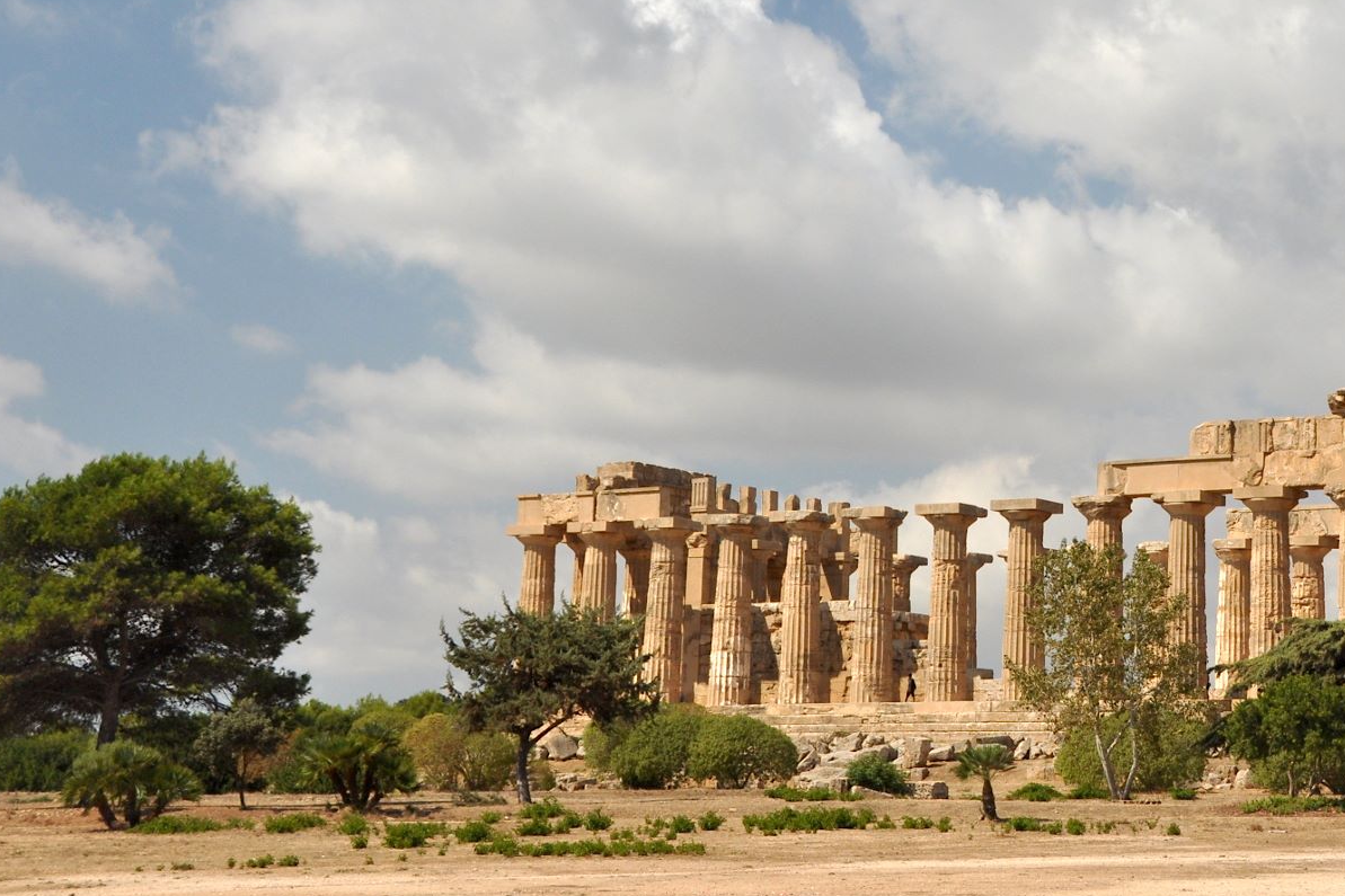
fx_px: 3063
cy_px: 294
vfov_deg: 16.6
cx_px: 1053
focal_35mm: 82
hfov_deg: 24.4
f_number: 5.6
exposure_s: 1/1600
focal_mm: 34
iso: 400
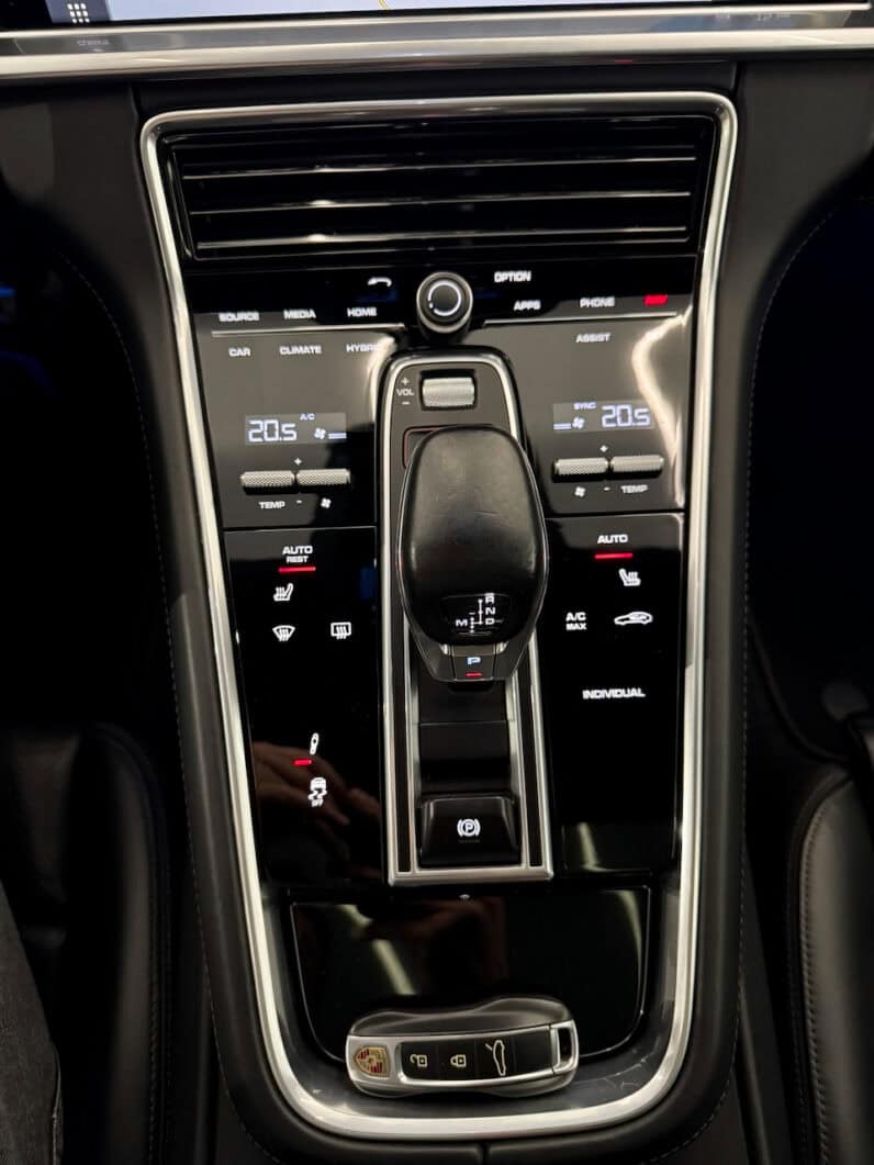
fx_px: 808
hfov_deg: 56.8
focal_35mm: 24
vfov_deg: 71.6
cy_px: 582
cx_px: 437
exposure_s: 1/37
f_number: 1.8
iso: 800
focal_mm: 6.8
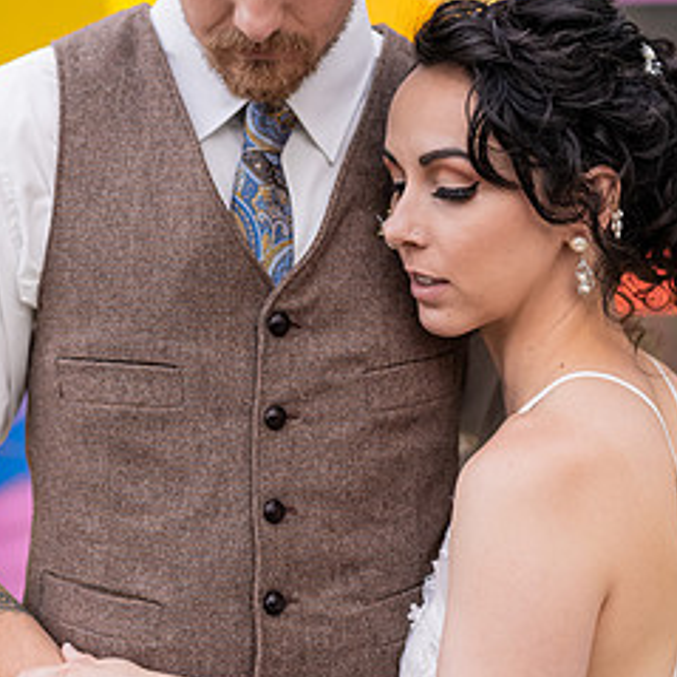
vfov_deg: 19.7
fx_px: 1947
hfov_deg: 19.7
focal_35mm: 88
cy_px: 343
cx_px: 297
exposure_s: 1/160
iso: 500
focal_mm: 55
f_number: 2.2
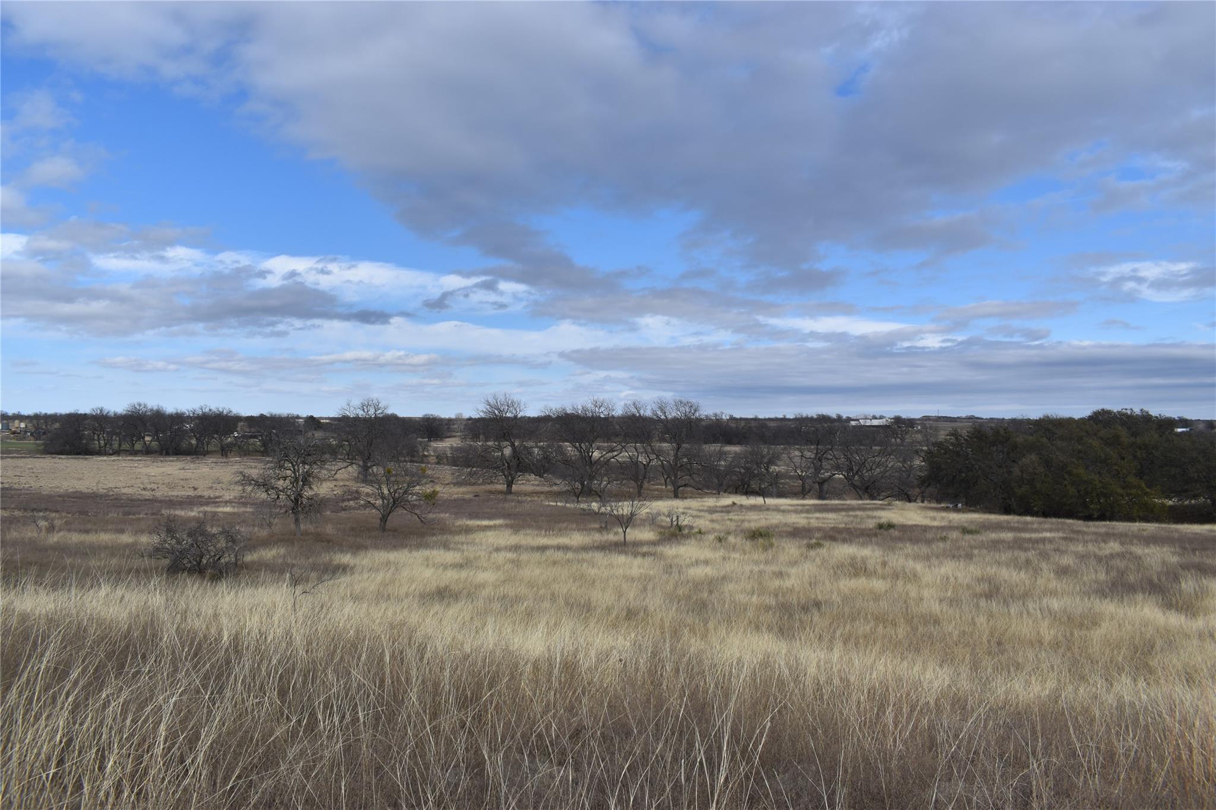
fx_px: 912
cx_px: 608
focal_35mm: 27
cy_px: 405
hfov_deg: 67.4
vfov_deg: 47.9
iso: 100
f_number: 9
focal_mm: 18
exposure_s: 1/320
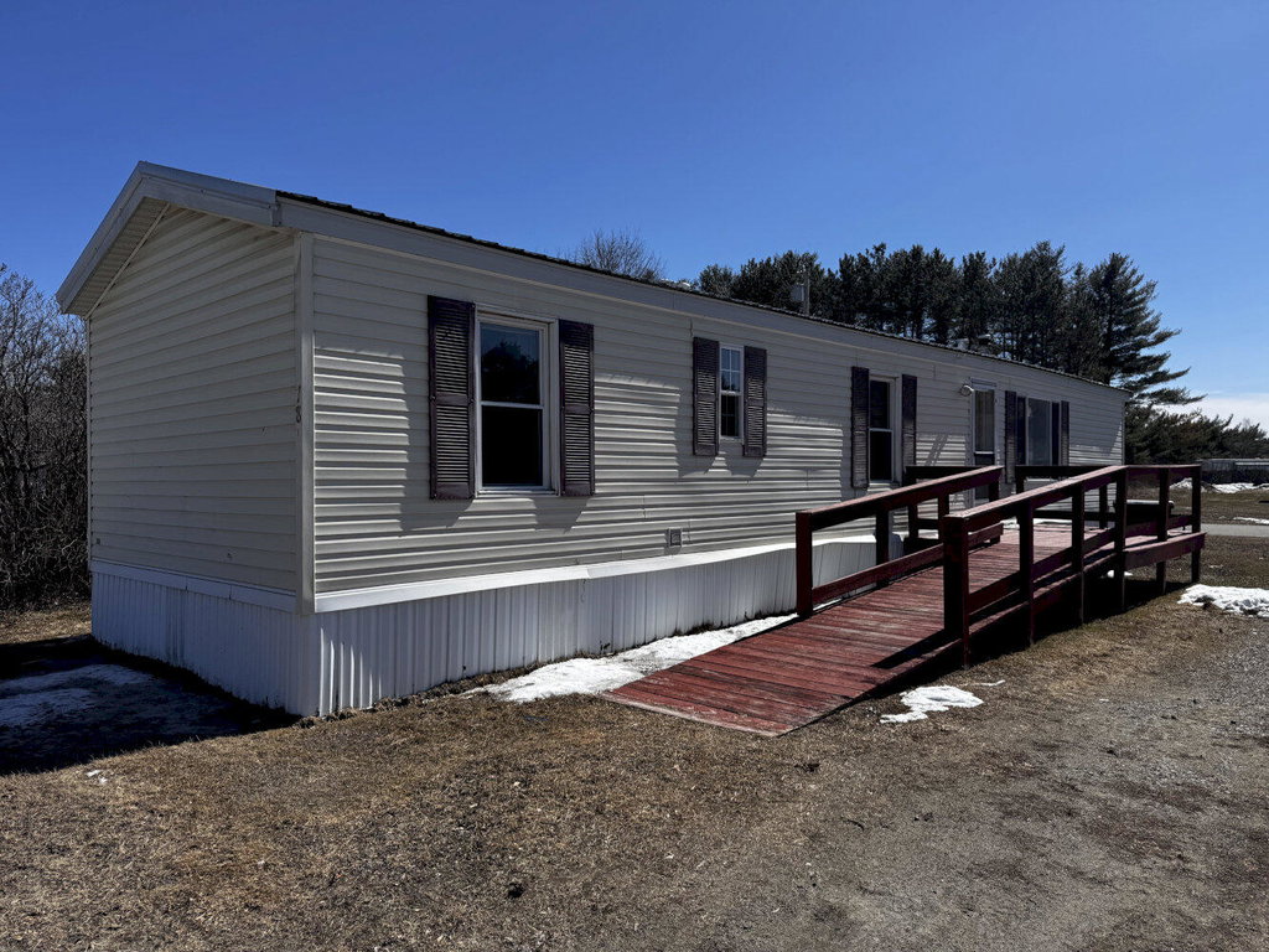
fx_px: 880
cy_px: 476
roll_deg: +0.0
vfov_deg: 56.8
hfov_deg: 71.6
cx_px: 634
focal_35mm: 24
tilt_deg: -0.6
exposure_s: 1/6410
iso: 80
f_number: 1.78
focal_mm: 6.76
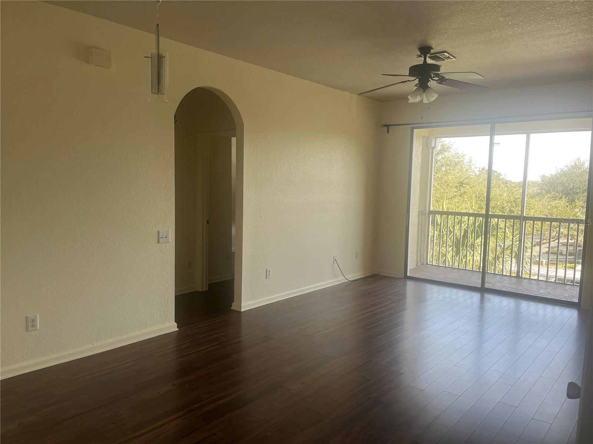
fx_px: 445
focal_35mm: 26
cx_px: 296
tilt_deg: -5.5
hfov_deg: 67.3
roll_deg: -1.1
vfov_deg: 53.1
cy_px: 222
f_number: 1.6
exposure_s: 1/122
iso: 32
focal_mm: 5.1
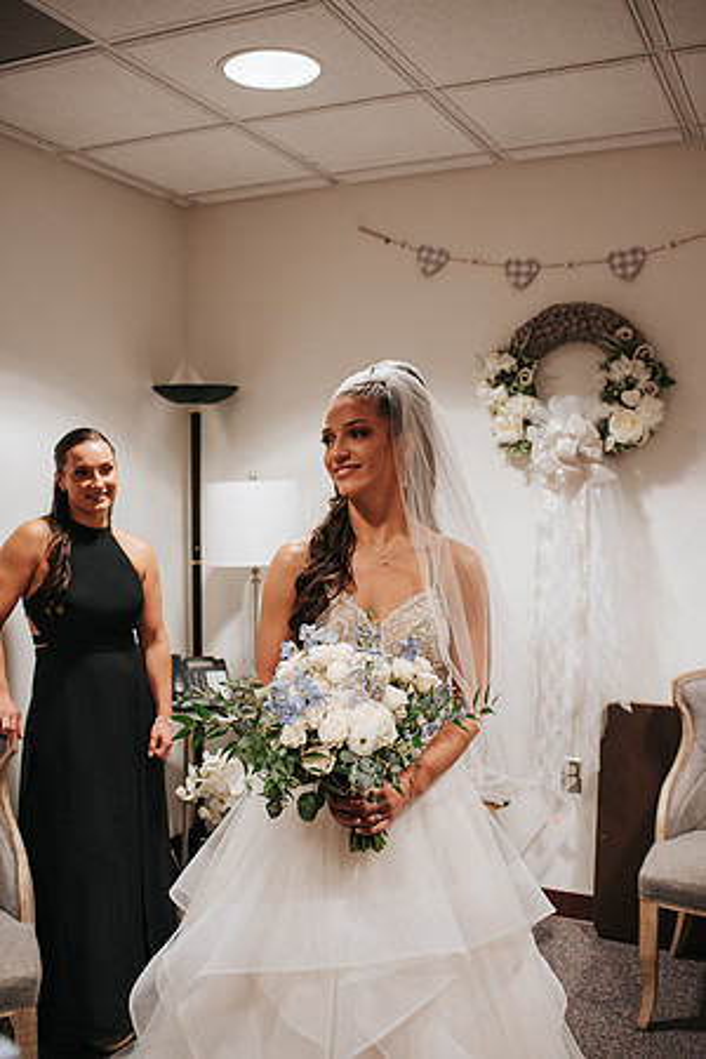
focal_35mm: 35
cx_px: 353
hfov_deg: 37.9
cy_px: 530
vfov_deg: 54.4
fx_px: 1030
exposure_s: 1/125
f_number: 2.8
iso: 720
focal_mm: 35
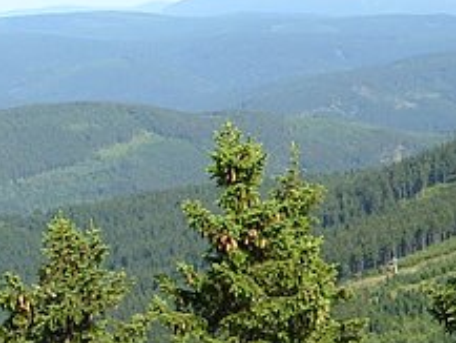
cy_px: 146
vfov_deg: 10.2
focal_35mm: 145
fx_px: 1911
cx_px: 904
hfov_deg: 12.1
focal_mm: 7.8
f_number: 6.3
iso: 80
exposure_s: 1/350
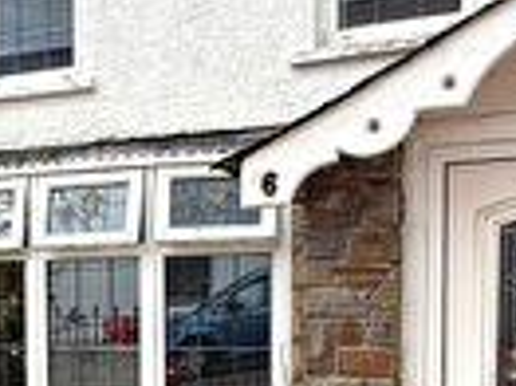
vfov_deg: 19.2
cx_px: -32
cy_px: 360
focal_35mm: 75
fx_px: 1117
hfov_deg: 24.5
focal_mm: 2.22
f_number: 2.2
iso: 50
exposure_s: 1/237
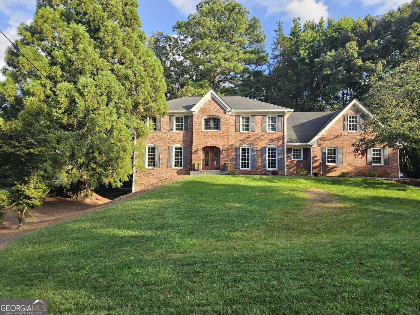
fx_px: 279
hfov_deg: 73.9
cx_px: 210
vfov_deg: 58.9
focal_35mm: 23
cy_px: 158
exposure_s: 1/467
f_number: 1.8
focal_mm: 5.4
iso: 25
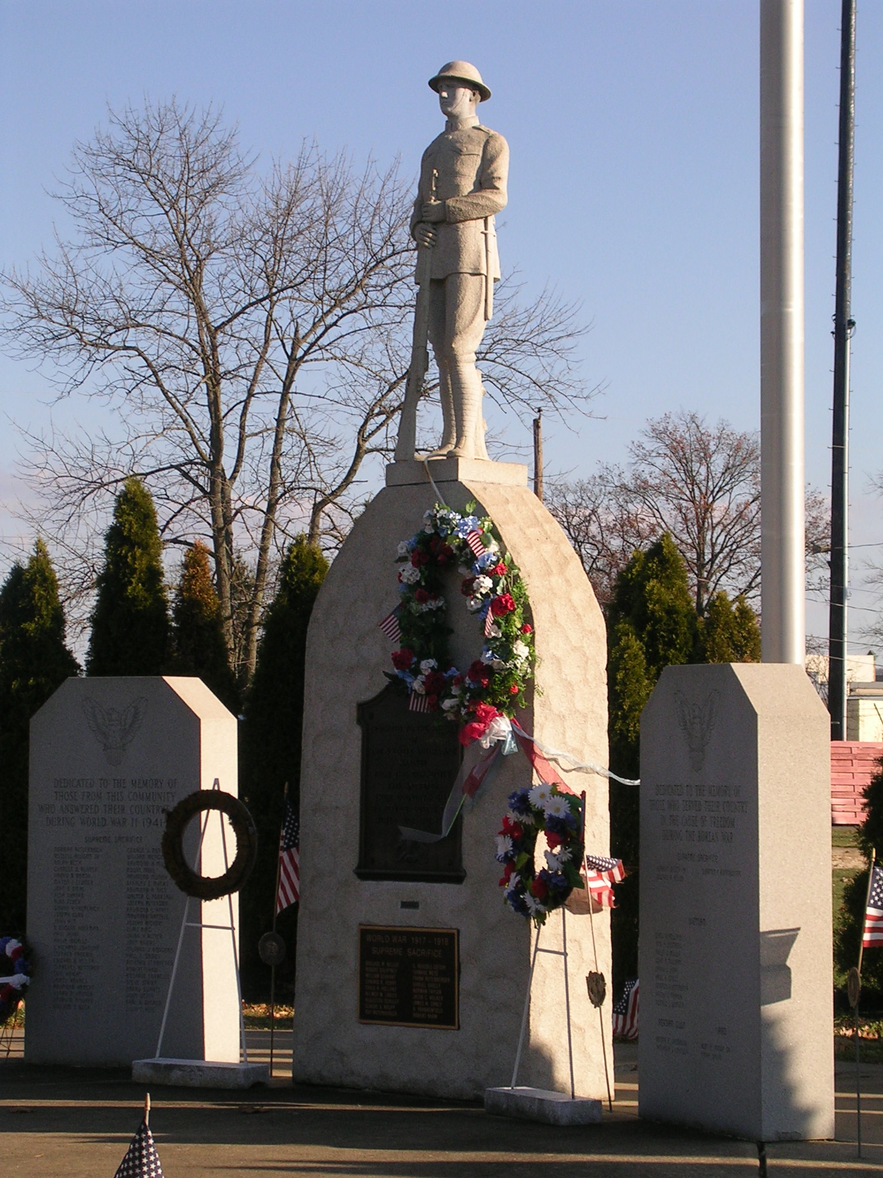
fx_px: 3741
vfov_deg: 17.9
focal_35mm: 110
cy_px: 589
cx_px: 442
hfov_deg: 13.5
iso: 50
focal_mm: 16.7
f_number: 4.8
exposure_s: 1/333
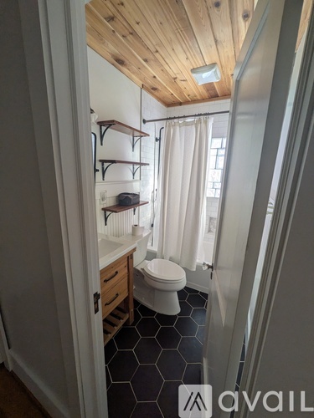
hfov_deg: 85.7
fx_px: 169
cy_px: 209
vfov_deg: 102.1
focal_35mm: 14
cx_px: 157
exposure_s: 1/120
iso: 123
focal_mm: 1.83
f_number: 2.2
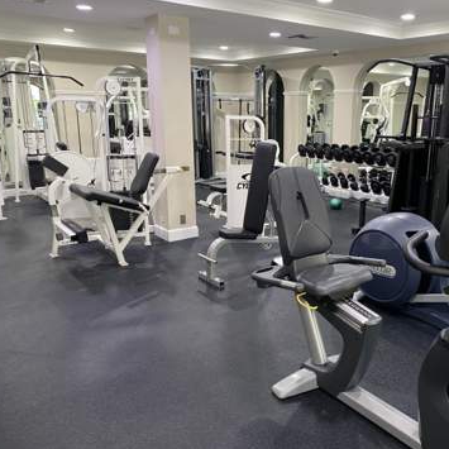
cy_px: 224
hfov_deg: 51.8
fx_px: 455
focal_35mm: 31
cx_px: 288
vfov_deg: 52.5
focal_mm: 4.25
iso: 200
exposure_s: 1/60
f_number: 1.8
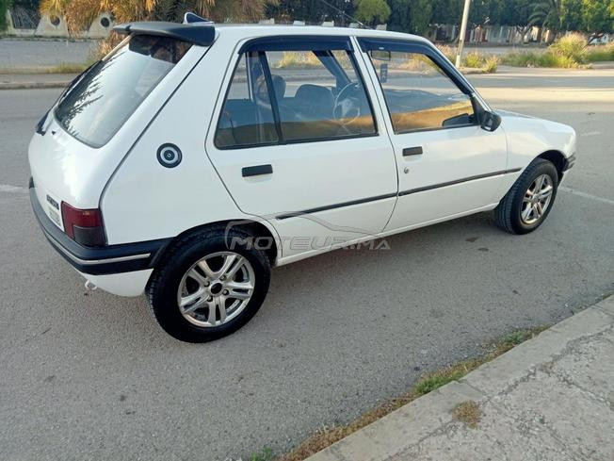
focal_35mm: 28
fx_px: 497
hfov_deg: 63.4
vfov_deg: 49.7
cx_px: 307
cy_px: 230
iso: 102
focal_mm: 3.46
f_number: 2.2
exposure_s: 1/177
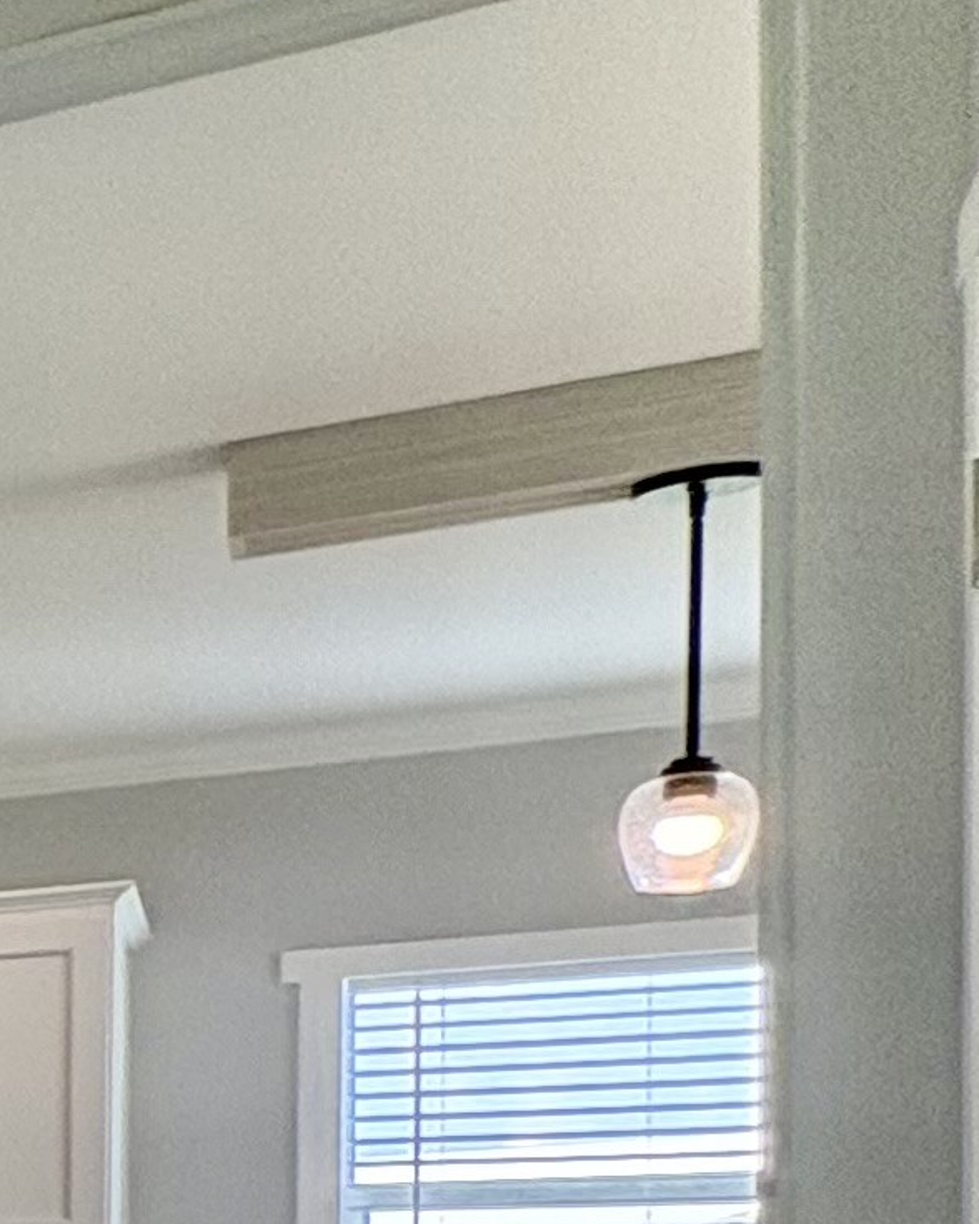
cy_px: 1362
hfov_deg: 10.3
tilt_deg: +1.3
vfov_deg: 23.7
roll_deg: -0.8
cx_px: -2241
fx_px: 2716
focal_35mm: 75
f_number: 2.2
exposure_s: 1/137
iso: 64
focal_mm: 2.22
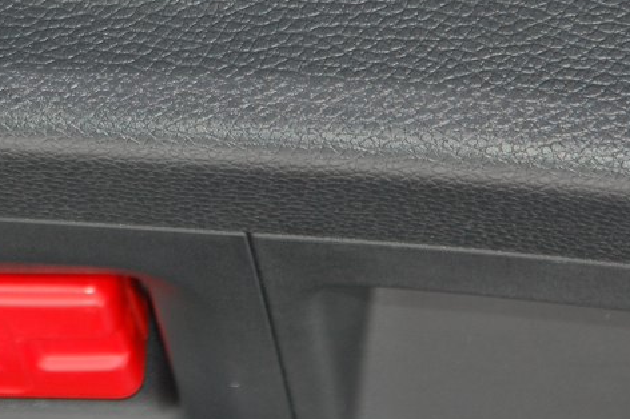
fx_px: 6260
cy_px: 58
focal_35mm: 358
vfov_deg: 3.8
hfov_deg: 5.8
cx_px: 88
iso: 400
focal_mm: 110
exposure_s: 1/60
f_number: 5.6
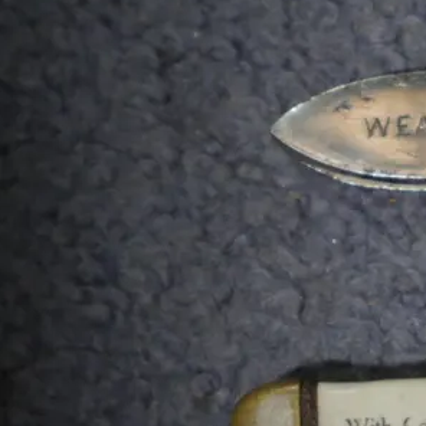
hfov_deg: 6.8
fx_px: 3578
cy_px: 452
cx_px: 528
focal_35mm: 257
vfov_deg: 6.8
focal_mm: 42
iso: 800
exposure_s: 1/100
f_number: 5.6
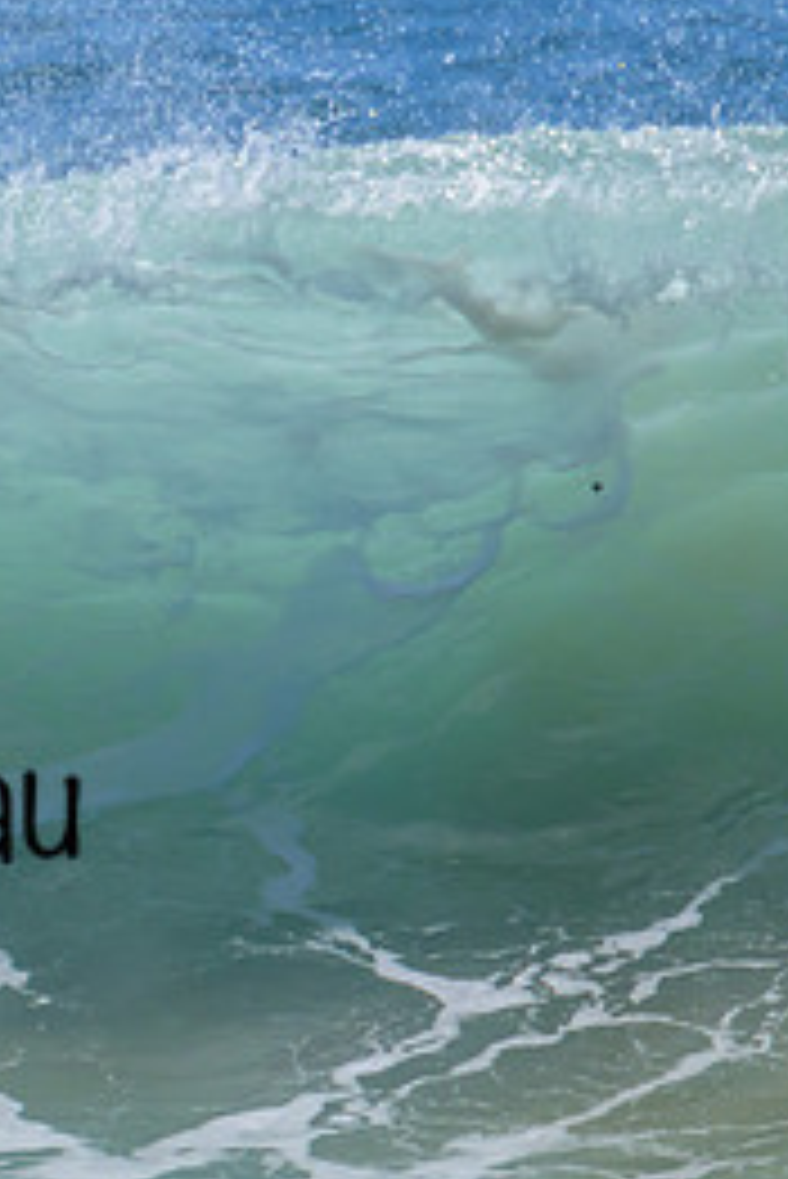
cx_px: -385
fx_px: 79706
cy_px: 500
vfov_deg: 0.8
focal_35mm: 2431
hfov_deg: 0.6
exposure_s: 1/2000
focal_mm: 800
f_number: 11
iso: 720
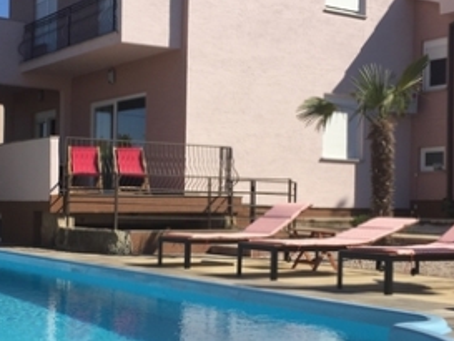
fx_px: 814
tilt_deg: +0.6
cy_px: 193
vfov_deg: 23.7
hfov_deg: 31.1
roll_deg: -2.8
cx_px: 181
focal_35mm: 62
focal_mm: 4.15
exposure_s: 1/2825
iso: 32
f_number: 2.2
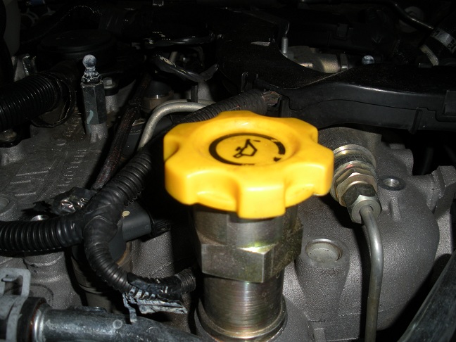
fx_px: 474
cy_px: 171
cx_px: 228
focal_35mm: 36
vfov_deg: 39.7
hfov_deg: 51.4
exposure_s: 1/60
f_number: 3.5
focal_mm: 6.3
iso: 64
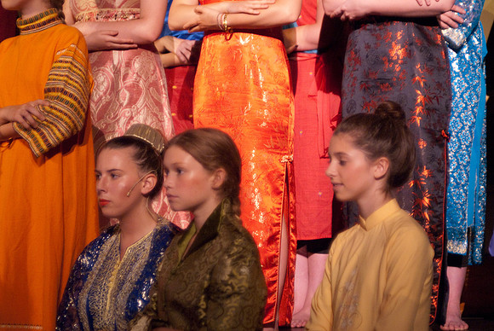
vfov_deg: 14.7
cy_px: 166
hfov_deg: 21.9
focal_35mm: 93
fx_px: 1277
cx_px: 247
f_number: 2.8
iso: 1250
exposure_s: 1/25
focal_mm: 62
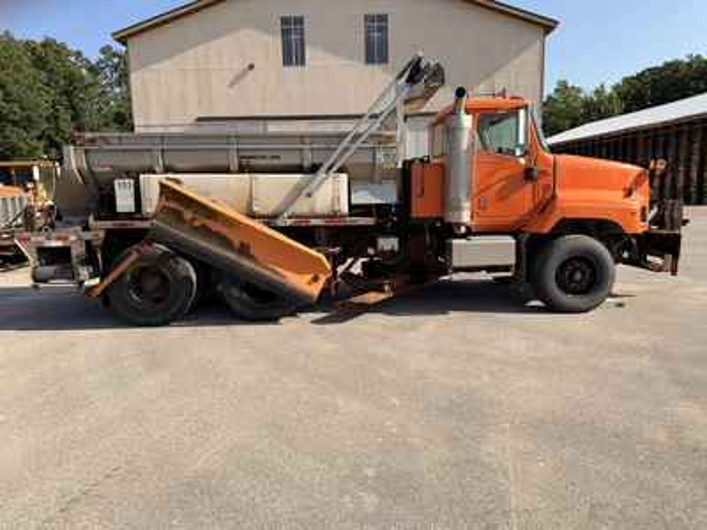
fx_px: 490
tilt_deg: -7.3
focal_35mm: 24
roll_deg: +1.2
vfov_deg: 56.8
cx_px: 354
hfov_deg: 71.6
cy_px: 265
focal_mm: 6.76
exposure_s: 1/4167
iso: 80
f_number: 1.78
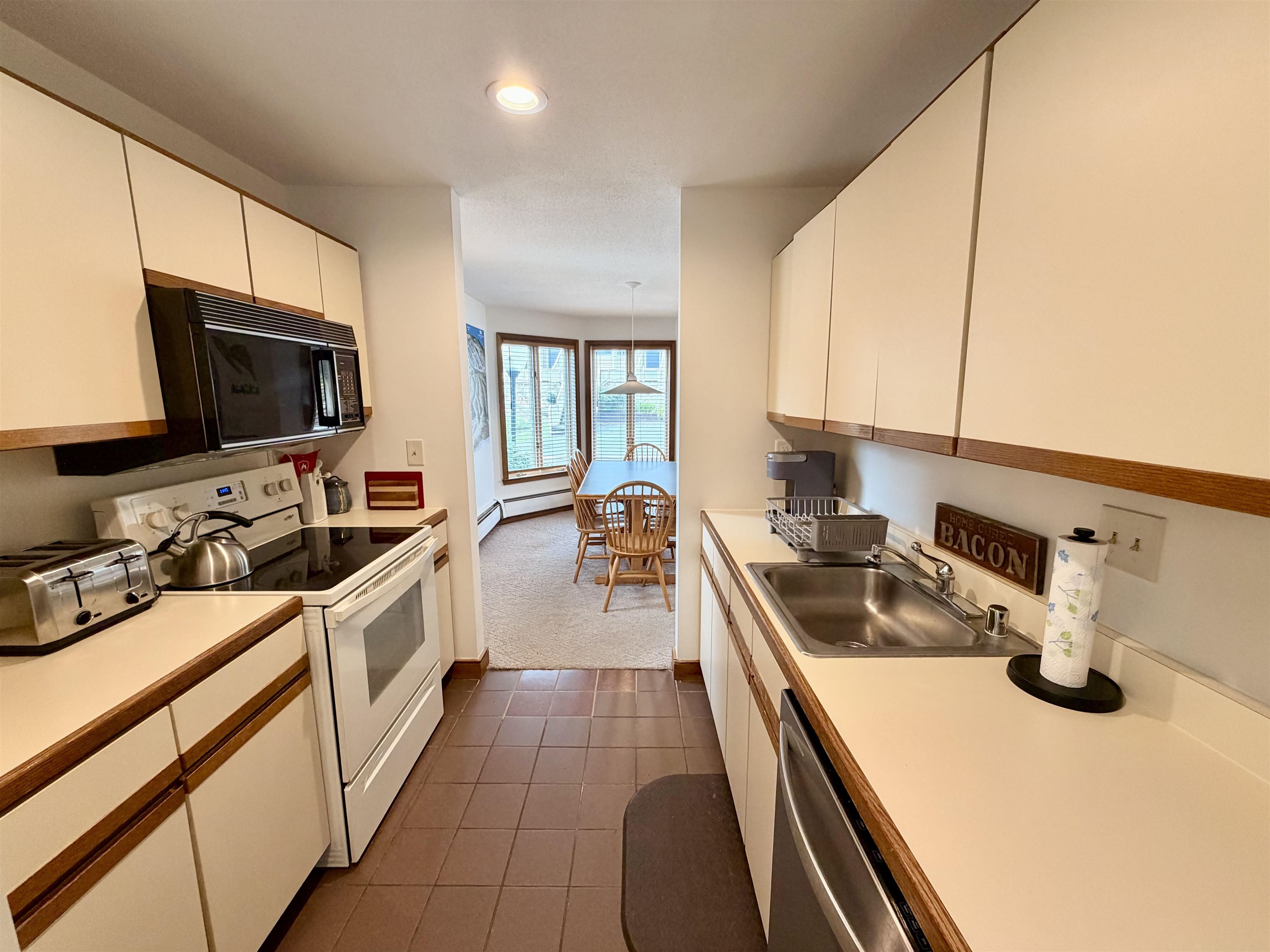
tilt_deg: -10.0
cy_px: 476
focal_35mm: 14
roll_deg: +0.3
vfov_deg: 85.7
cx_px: 635
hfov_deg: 102.1
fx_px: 514
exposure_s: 1/60
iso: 200
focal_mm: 2.22
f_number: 2.2
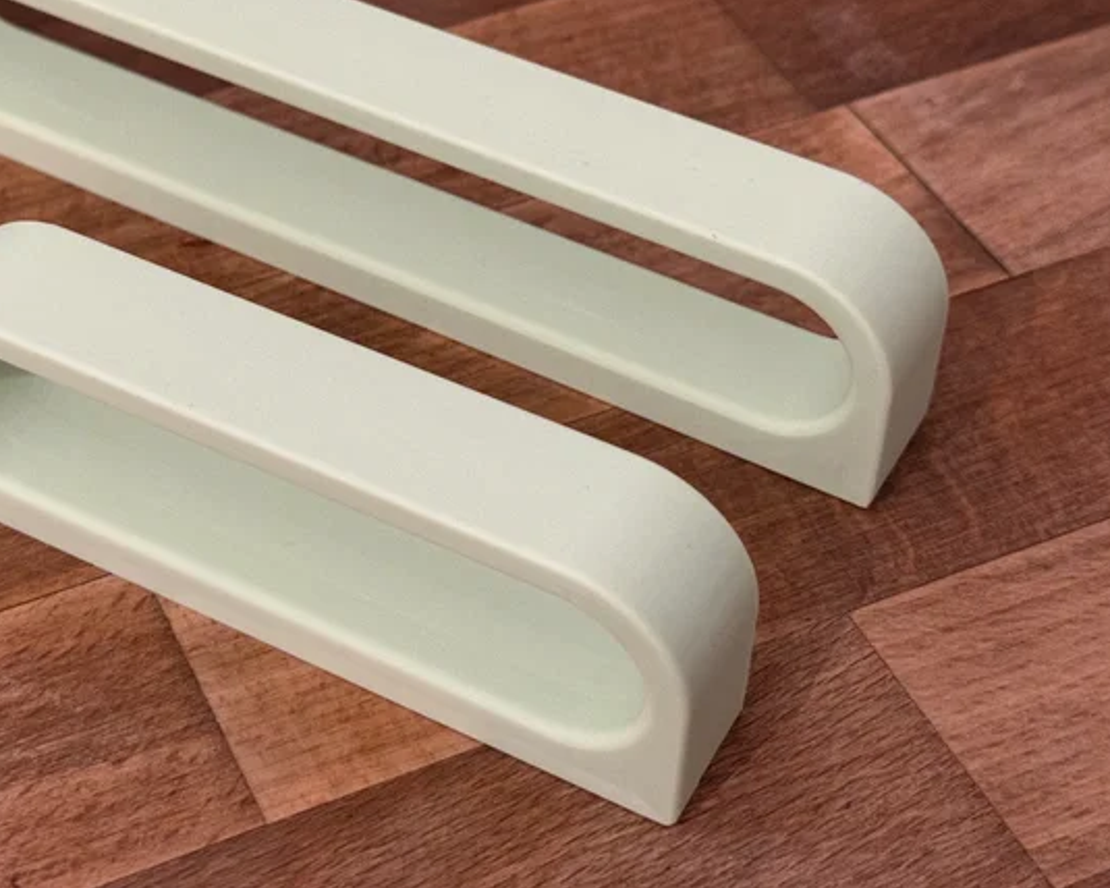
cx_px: 345
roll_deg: +1.6
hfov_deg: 25.9
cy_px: 312
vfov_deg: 20.9
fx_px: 2398
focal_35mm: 73
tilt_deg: -43.3
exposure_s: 1/33
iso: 320
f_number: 1.78
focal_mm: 6.76
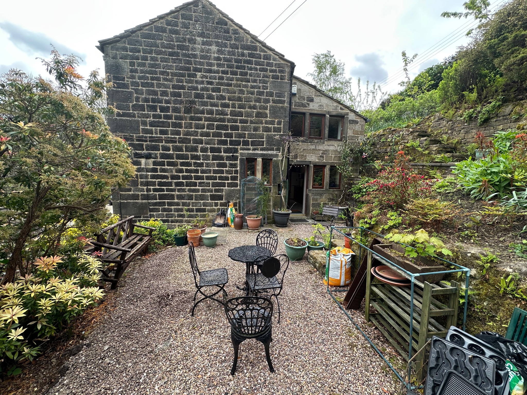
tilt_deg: -5.5
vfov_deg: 85.7
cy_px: 198
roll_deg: -1.5
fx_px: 213
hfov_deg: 102.1
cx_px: 264
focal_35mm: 14
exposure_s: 1/227
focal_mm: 2.22
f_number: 2.2
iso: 40
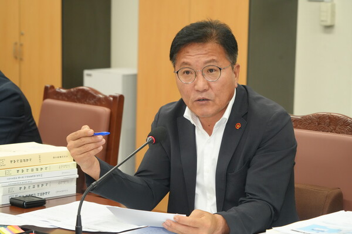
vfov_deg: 12.2
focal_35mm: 112
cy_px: 117
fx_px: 1095
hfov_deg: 18.3
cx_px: 176
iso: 3200
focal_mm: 112
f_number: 6.3
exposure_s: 1/160
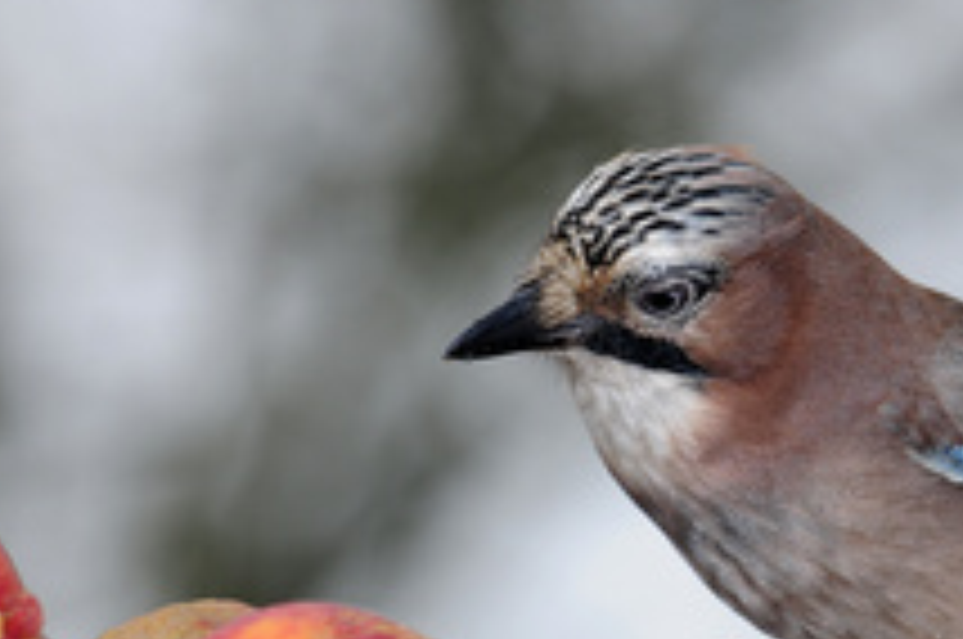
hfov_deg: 2.3
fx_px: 23852
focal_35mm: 893
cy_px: 423
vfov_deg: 1.5
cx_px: 776
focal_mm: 300
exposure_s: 1/200
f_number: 5.6
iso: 200
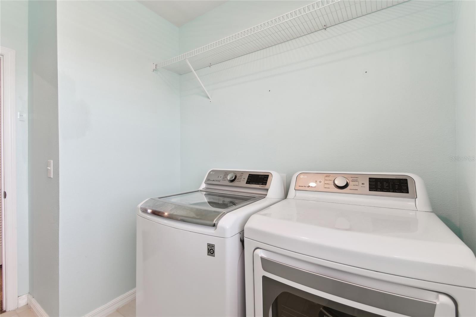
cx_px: 238
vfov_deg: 77.3
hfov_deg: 100.4
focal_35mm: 15
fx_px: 198
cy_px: 158
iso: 100
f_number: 7.1
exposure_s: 1/40
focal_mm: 10
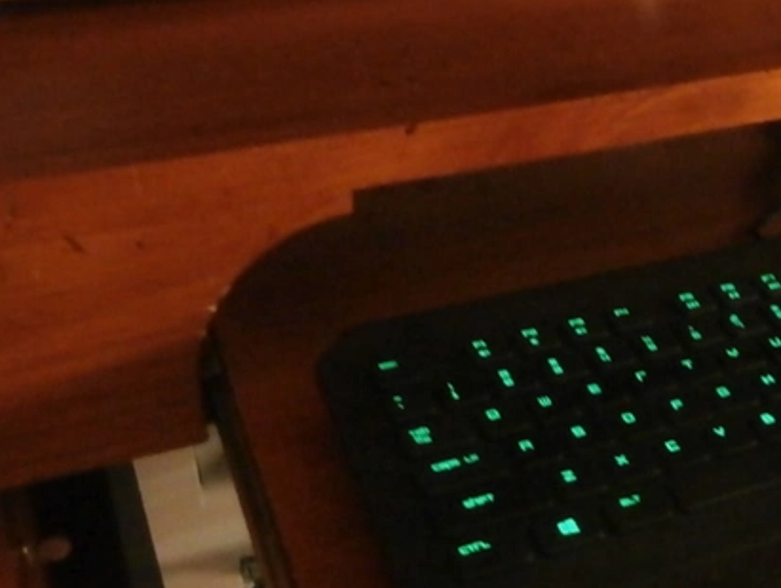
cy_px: 171
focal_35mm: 56
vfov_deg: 25.9
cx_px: 743
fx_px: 1265
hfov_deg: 32.2
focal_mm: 4.2
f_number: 3
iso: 800
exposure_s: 1/8
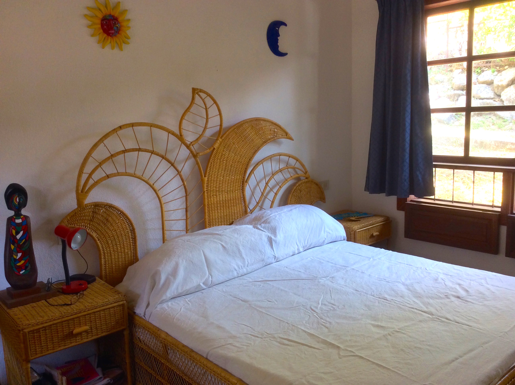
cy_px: 192
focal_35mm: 32
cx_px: 258
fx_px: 475
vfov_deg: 44.1
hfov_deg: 56.9
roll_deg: +3.3
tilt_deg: -9.1
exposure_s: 1/24
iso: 40
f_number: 2.4
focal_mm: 3.3
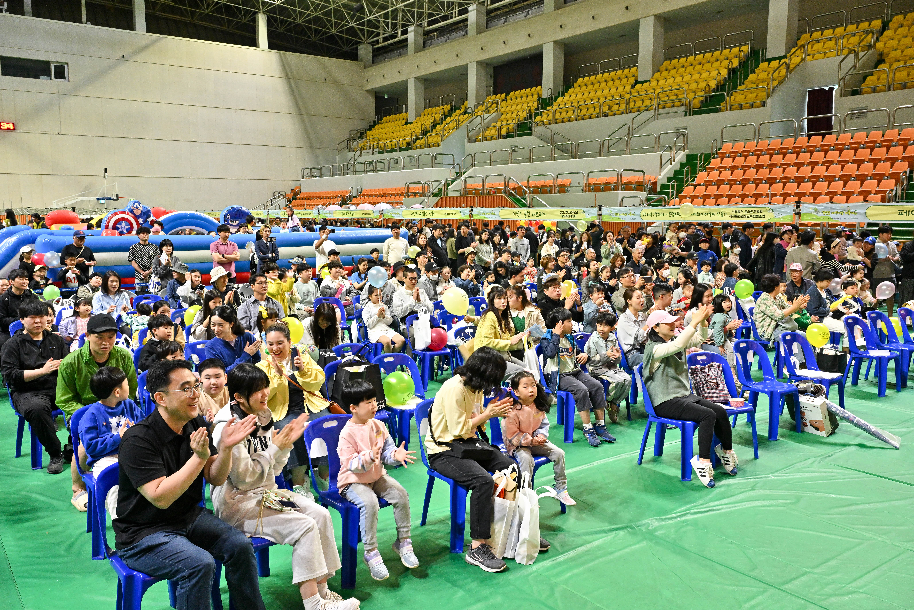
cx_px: 457
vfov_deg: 44.3
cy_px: 305
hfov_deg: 62.8
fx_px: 749
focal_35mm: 30
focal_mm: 29.5
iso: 1600
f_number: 9
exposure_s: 1/80
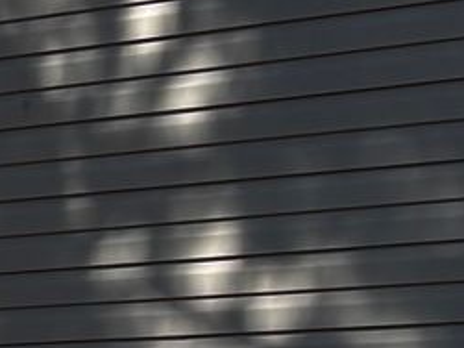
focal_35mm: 207
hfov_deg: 8.8
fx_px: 2773
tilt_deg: +2.3
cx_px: -595
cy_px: 441
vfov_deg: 7.1
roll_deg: -1.3
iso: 50
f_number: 1.6
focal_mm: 5.96
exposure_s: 1/1751
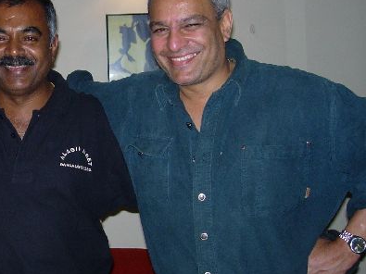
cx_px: 25
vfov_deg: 19.1
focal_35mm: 77
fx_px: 814
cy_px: 133
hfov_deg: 24.5
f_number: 2.8
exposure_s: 1/64
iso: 79
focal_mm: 7.8
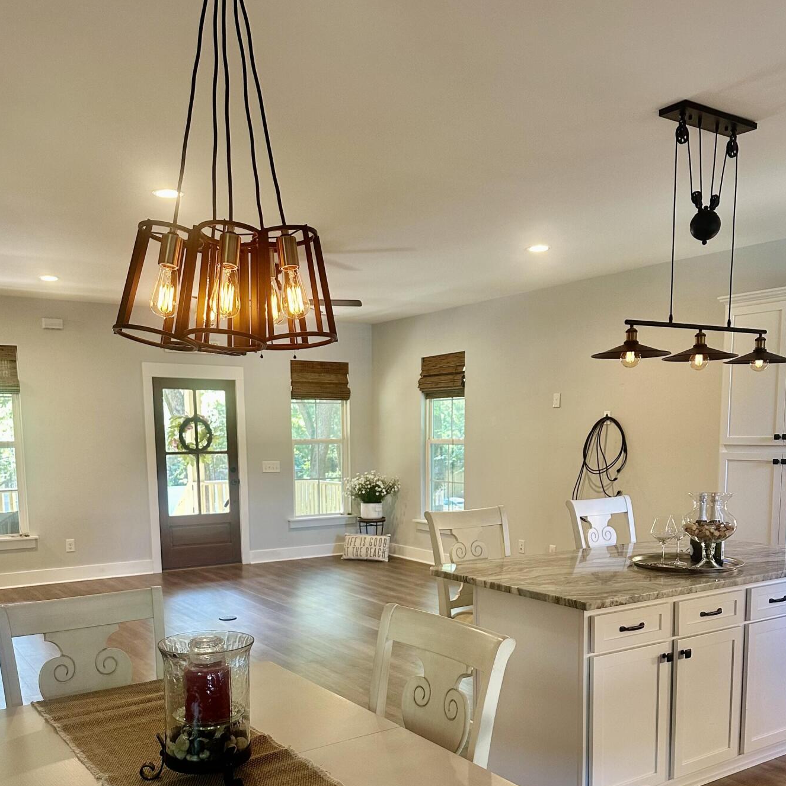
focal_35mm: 32
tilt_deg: -7.3
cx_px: 385
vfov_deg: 50.1
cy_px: 533
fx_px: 822
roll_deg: +0.0
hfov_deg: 51.1
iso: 200
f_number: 1.78
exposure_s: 1/60
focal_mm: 6.86
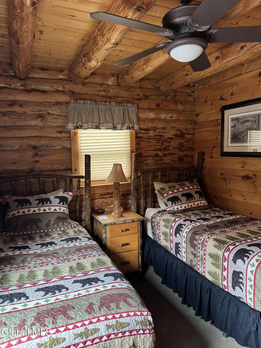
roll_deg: +2.2
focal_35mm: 24
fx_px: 241
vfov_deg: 71.6
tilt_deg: -4.6
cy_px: 174
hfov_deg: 56.8
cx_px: 130
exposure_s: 1/60
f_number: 1.78
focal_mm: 6.76
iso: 640
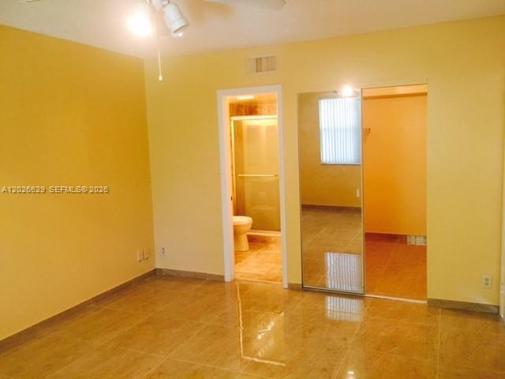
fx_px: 423
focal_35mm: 29
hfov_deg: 61.7
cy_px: 190
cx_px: 252
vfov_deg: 48.2
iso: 100
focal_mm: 4.15
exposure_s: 1/15
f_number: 2.2
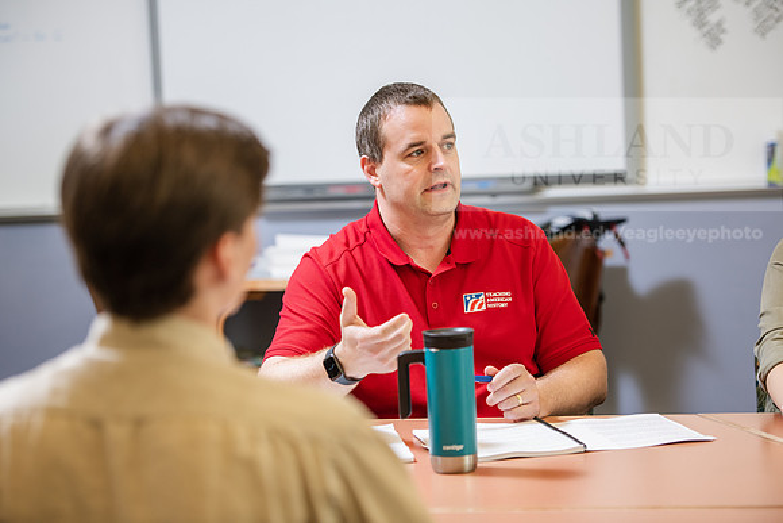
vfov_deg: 13.7
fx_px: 2175
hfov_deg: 20.4
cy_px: 262
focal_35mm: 100
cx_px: 392
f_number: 3.2
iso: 640
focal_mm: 100
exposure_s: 1/200
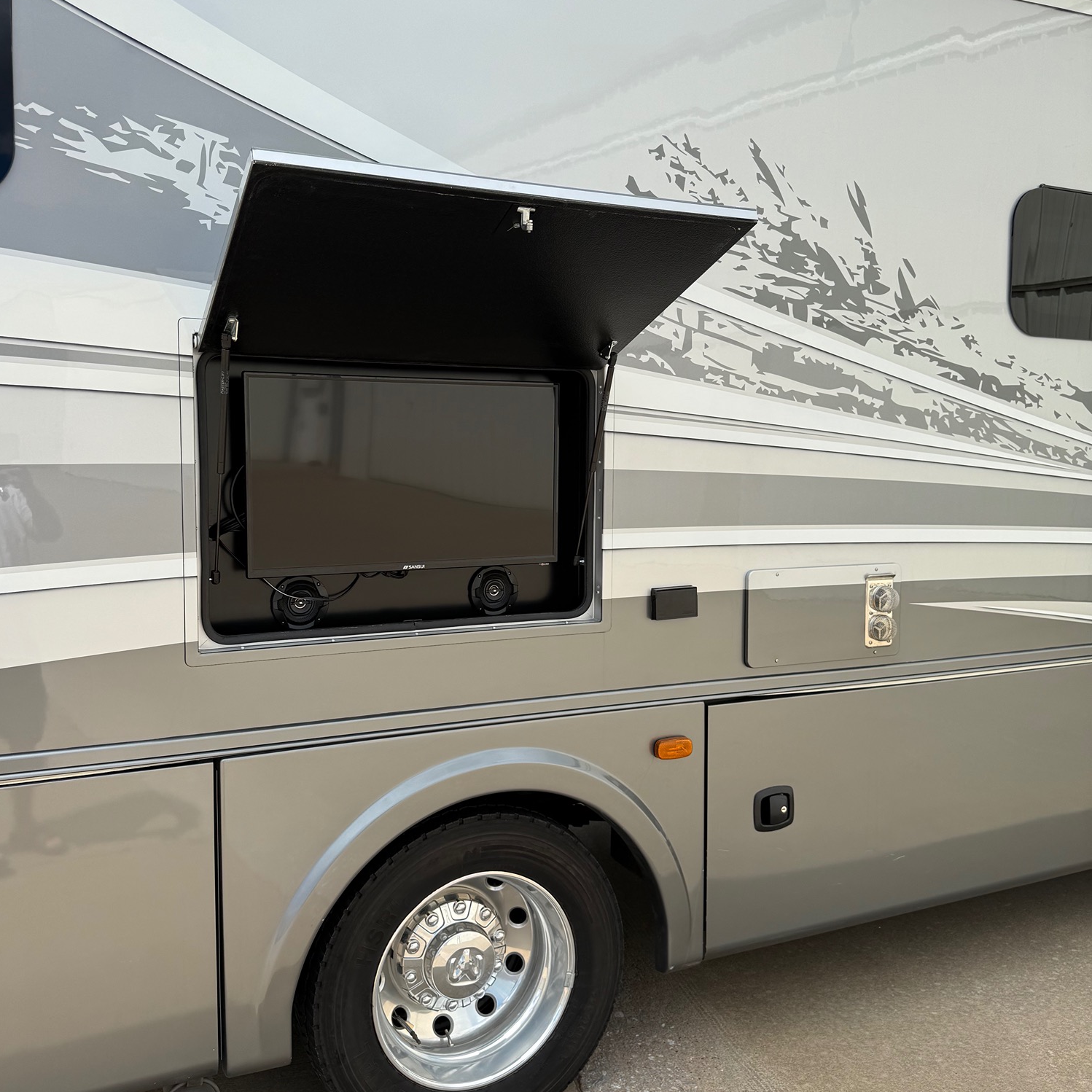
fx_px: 1035
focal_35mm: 29
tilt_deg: -2.8
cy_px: 531
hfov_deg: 55.6
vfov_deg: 55.6
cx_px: 533
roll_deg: -2.8
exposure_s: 1/4167
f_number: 1.78
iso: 80
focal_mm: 6.76
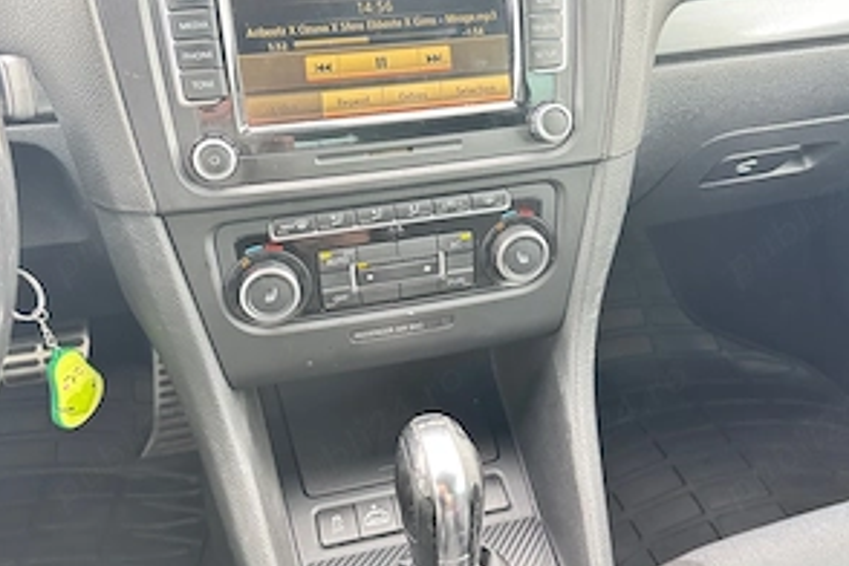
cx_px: 427
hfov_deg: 55.8
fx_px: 802
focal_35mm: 34
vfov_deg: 38.8
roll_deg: -1.2
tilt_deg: -36.2
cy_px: 245
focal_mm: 6.86
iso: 400
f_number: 1.78
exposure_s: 1/60
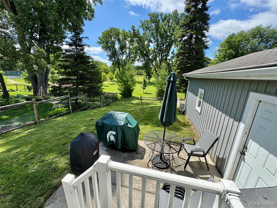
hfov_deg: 102.1
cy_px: 104
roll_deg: -2.6
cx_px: 138
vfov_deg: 85.7
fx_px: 112
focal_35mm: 14
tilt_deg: -15.7
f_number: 2.2
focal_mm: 2.22
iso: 40
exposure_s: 1/600
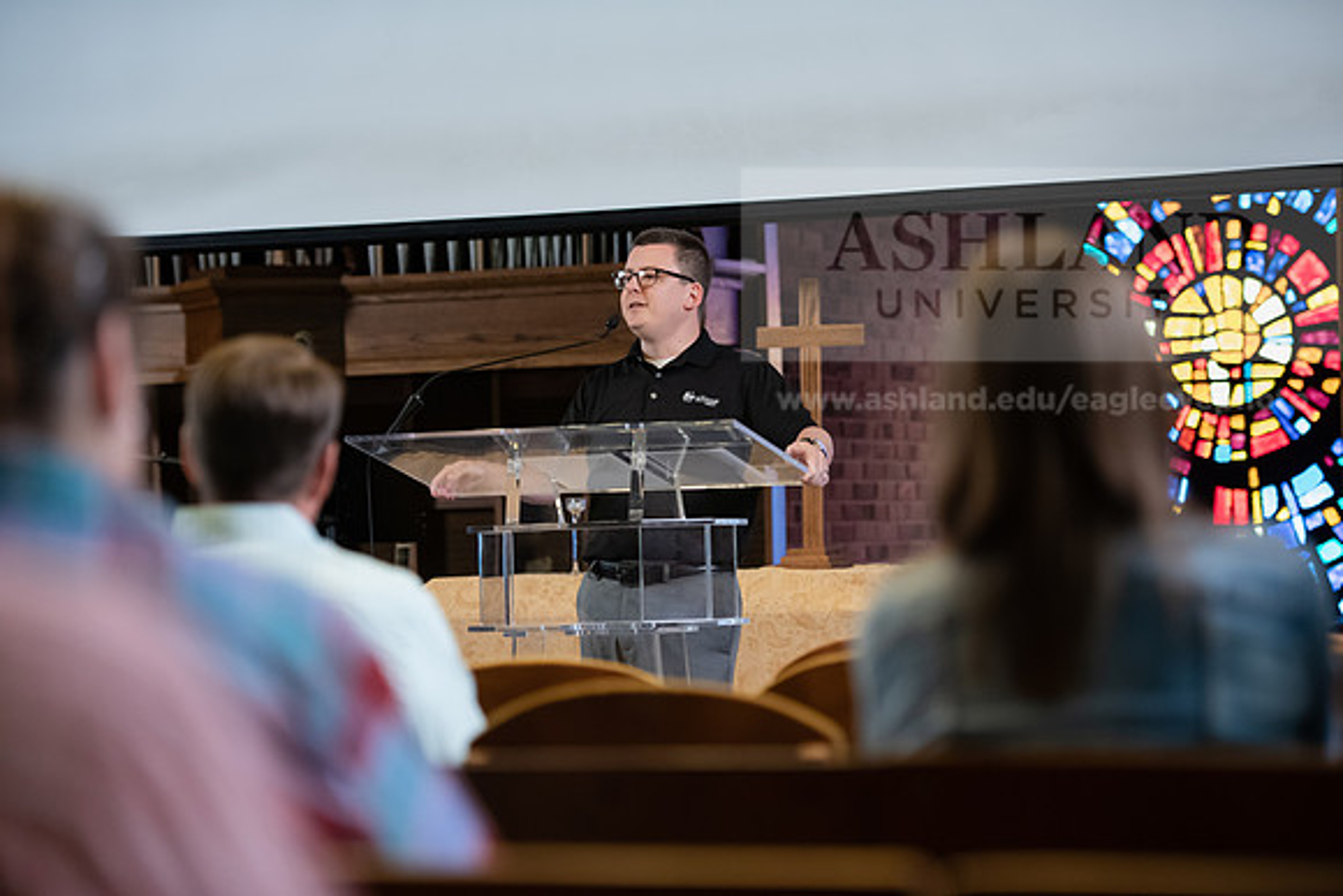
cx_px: 672
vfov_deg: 12.2
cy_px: 448
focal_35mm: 112
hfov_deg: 18.3
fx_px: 4179
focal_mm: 112
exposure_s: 1/200
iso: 2000
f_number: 2.8
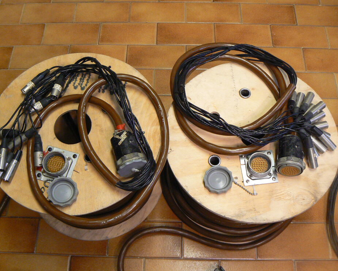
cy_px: 137
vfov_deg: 39.2
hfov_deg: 47.9
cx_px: 165
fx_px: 380
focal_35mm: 38
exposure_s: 1/25
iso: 200
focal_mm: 6
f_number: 2.8
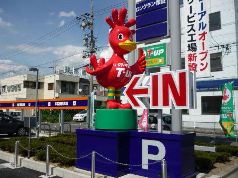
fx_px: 227
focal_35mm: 33
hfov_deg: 55.4
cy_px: 89
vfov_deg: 42.9
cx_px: 119
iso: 100
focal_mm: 5.5
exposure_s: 1/400
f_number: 8
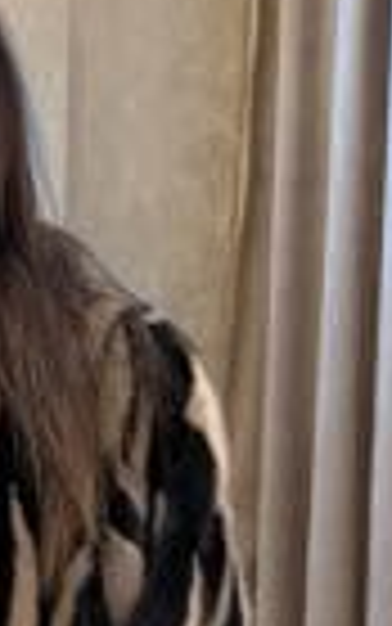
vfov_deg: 27.4
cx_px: -162
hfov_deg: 16.6
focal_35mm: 73
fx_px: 1247
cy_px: 540
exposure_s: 1/50
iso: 250
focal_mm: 6.8
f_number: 1.8
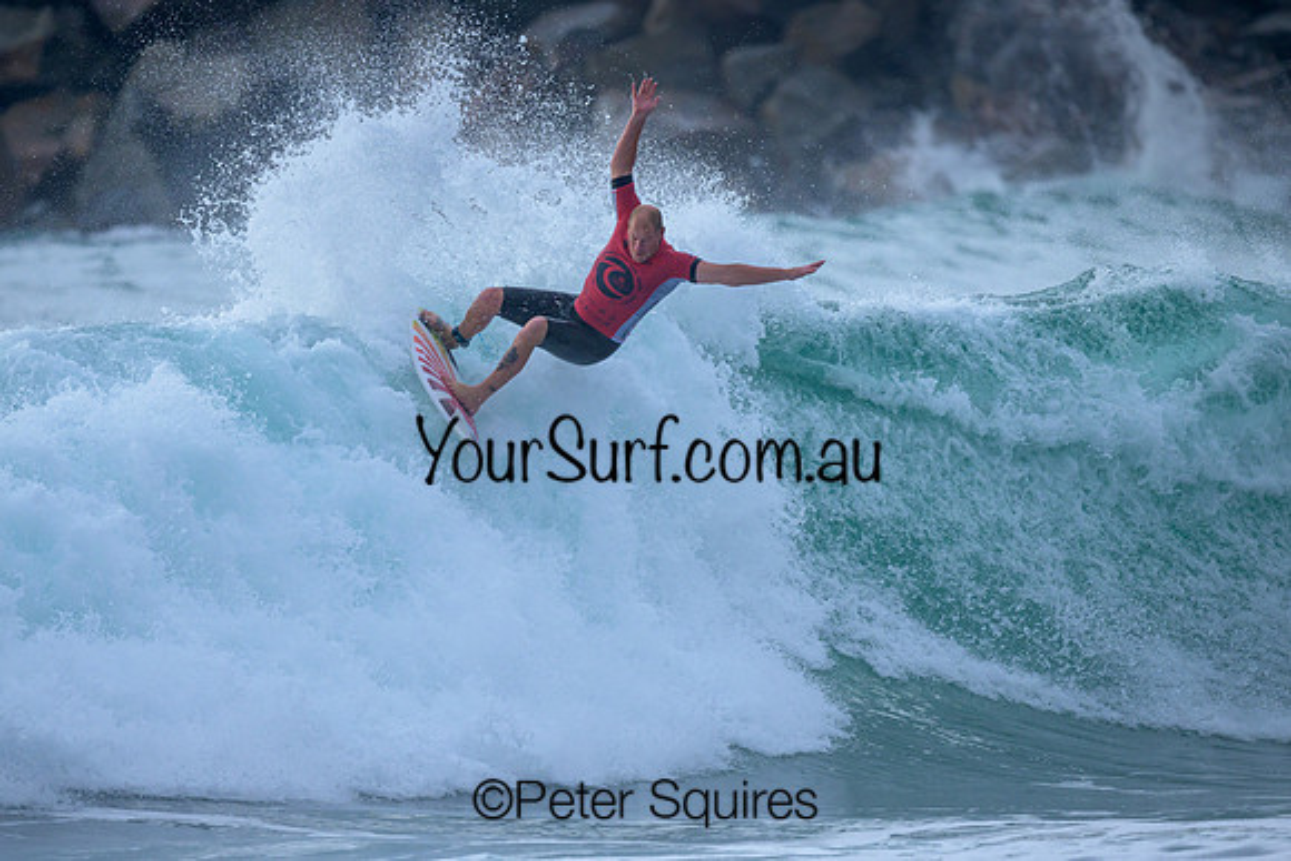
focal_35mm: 919
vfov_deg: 1.5
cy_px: 477
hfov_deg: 2.2
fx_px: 32971
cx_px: 551
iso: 640
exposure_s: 1/2000
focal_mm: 800
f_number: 6.3
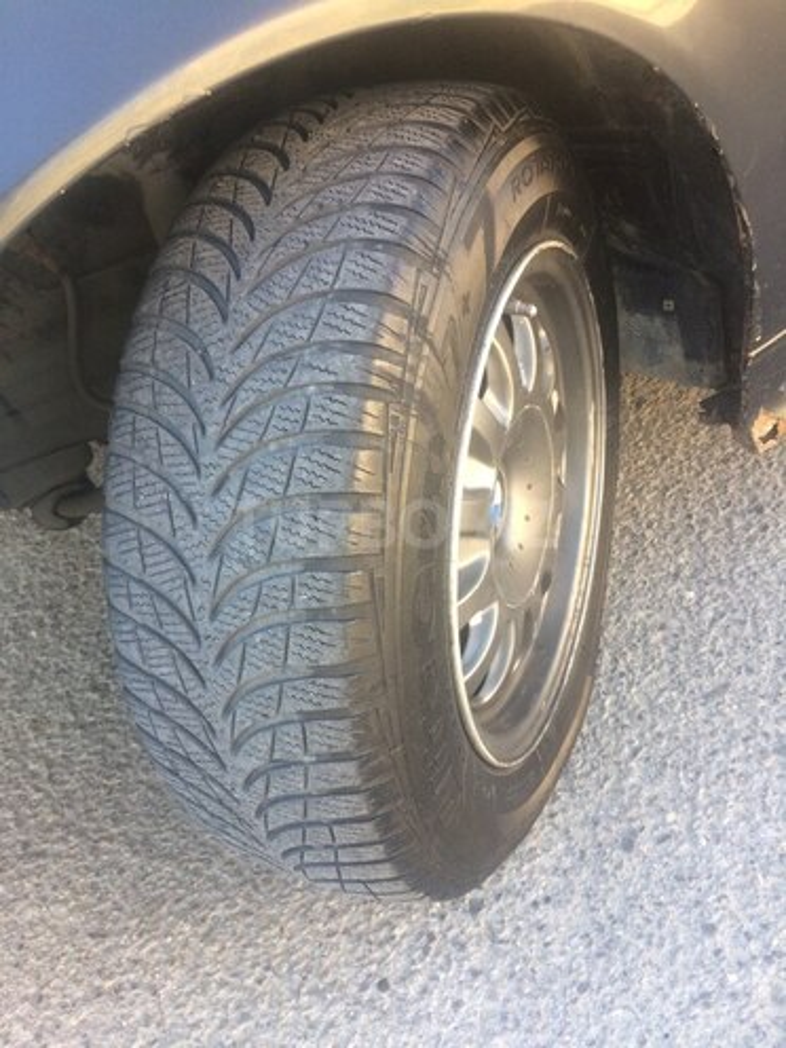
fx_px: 878
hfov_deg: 48.2
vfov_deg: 61.7
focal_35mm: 29
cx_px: 393
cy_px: 524
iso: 40
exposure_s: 1/100
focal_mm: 4.15
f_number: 2.2
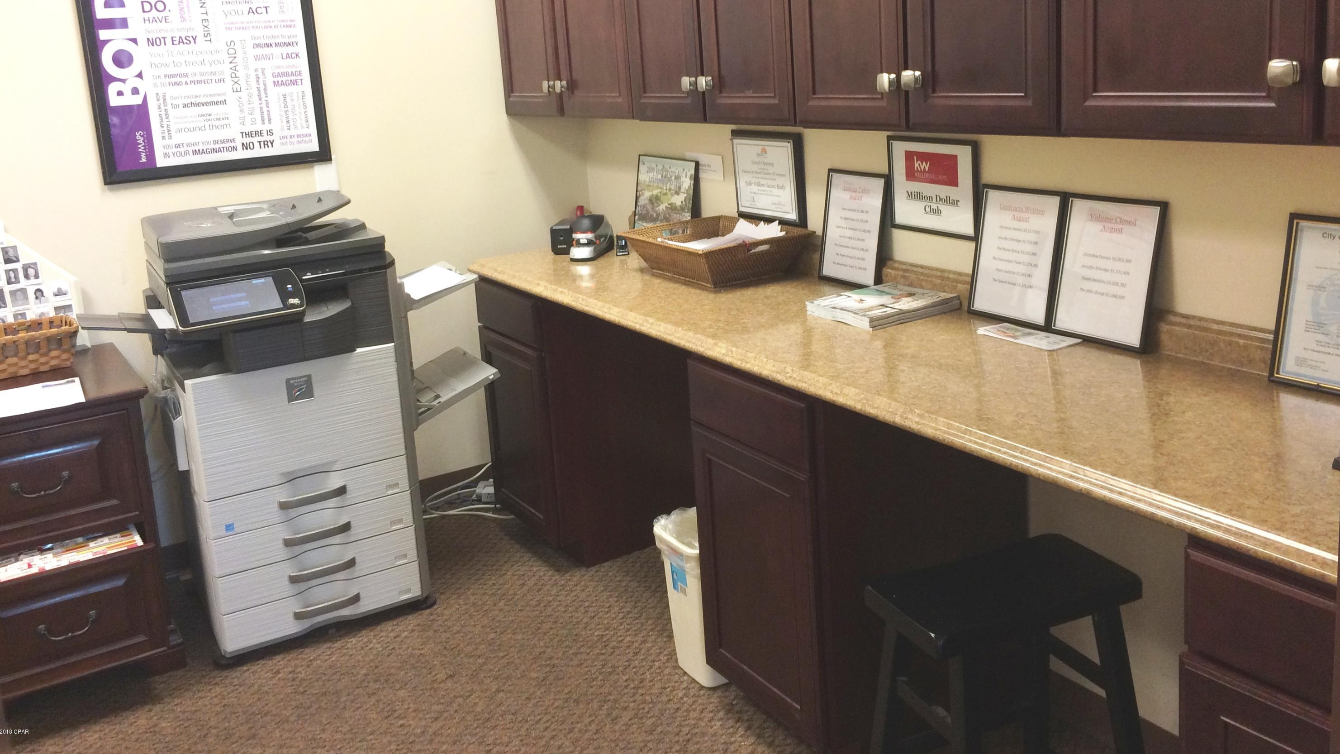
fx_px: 1137
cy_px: 254
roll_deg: +0.7
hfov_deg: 61.0
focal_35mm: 32
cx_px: 671
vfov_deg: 36.3
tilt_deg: -12.0
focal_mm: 4.15
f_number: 2.2
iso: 125
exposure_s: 1/30
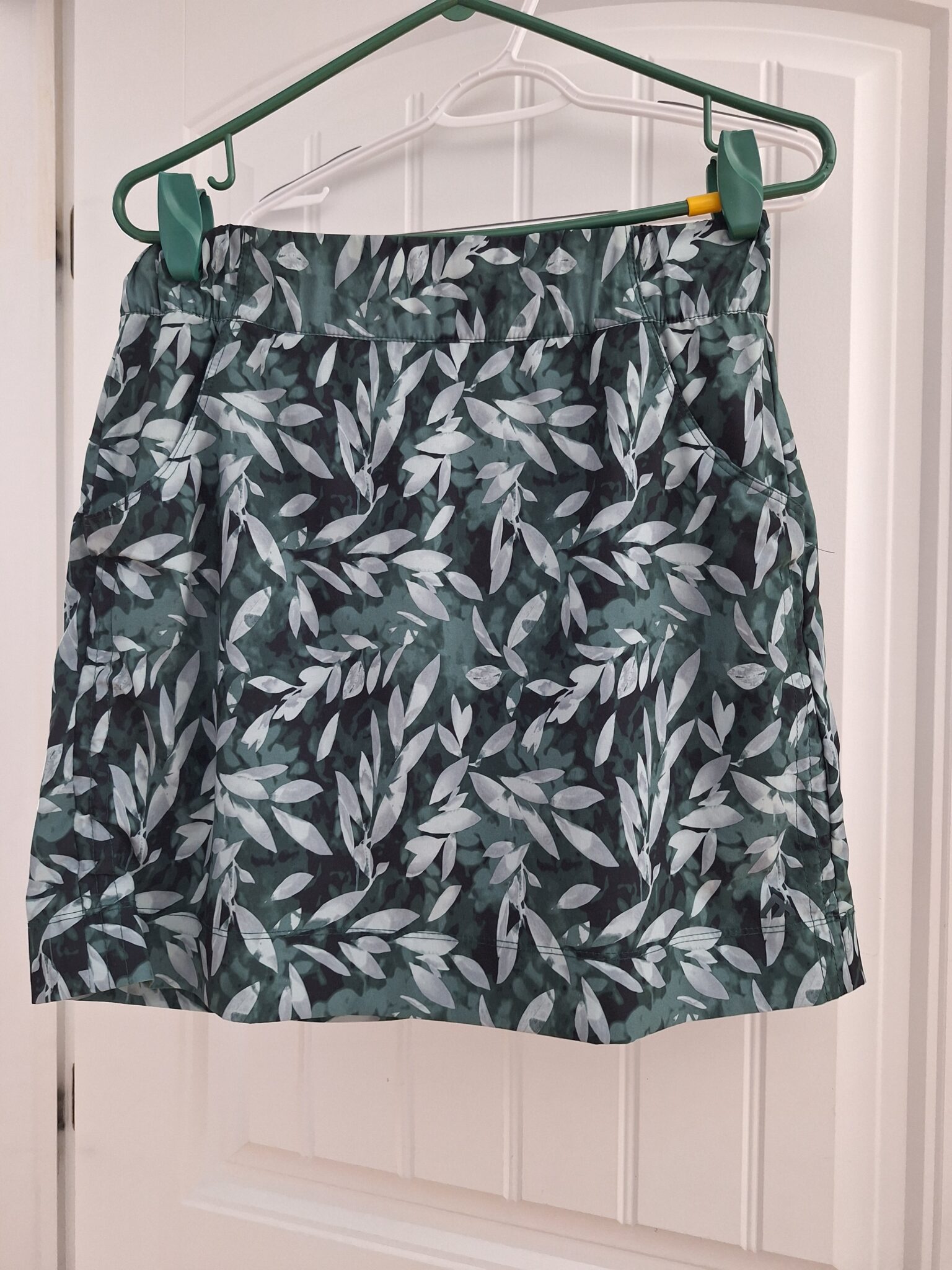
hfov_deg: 58.9
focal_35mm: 23
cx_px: 476
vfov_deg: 73.9
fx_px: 843
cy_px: 635
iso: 250
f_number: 1.8
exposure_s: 1/40
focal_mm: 5.54
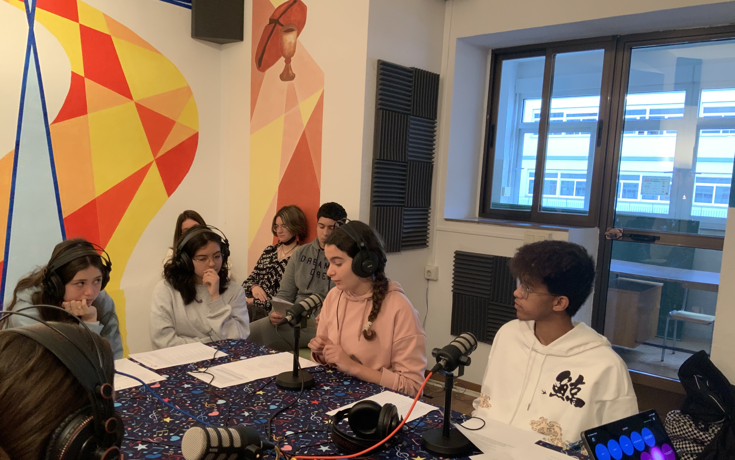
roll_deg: -2.6
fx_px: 621
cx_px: 367
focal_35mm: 31
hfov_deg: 61.2
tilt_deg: -6.4
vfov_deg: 40.5
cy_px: 257
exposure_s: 1/50
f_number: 1.8
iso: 200
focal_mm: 3
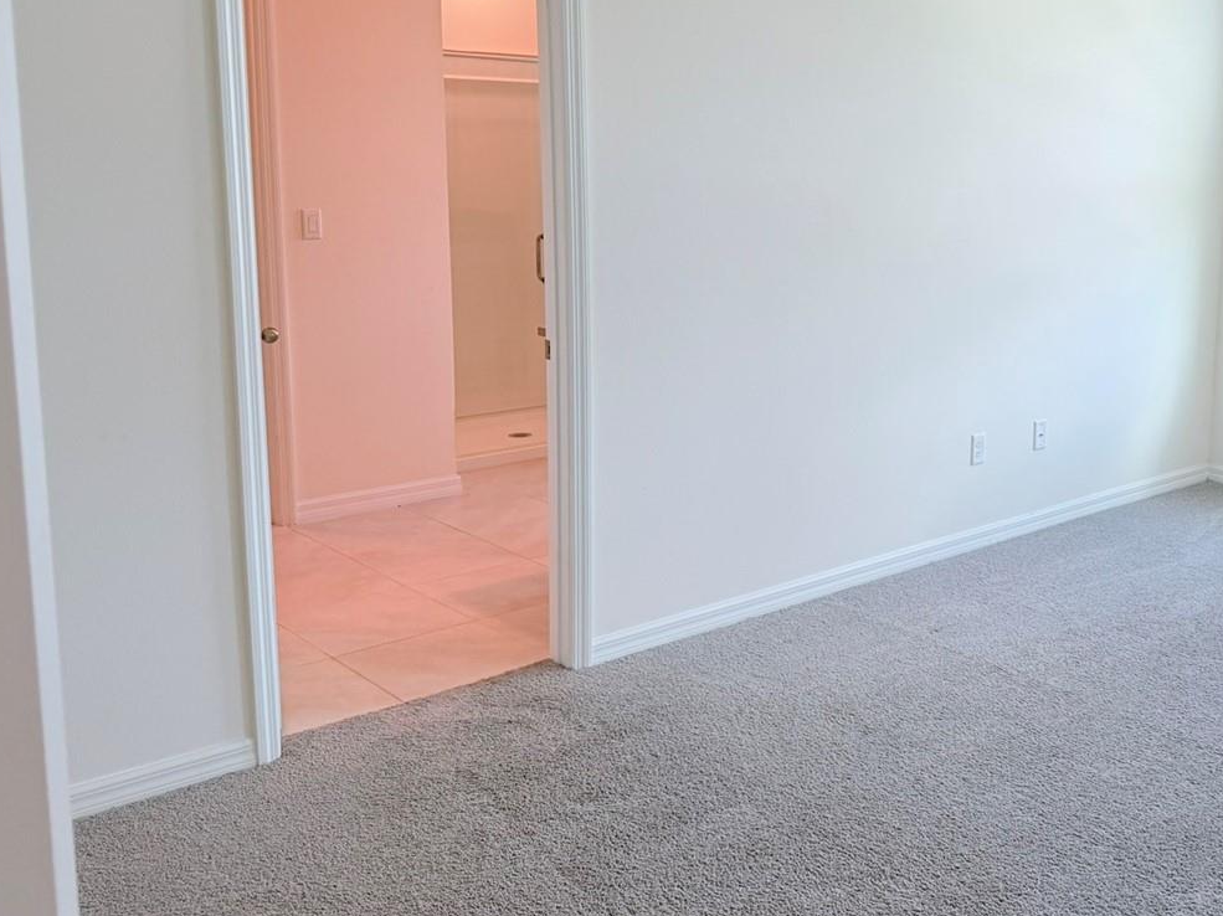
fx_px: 1377
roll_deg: -0.5
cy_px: 356
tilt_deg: -9.5
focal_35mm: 39
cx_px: 957
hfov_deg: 45.7
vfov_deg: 36.6
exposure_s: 1/190
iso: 125
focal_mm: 6.76
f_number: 1.78
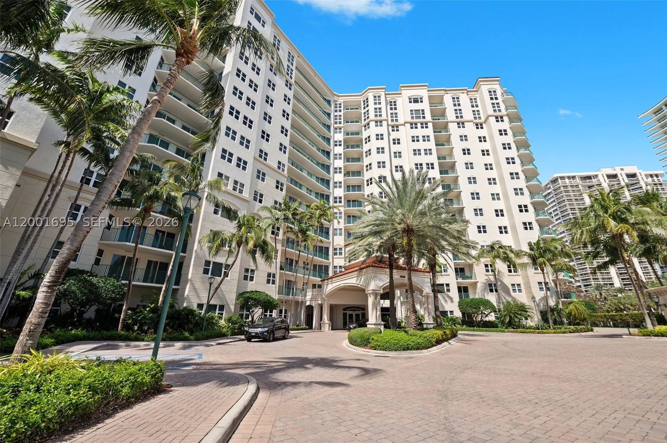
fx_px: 259
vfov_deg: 81.1
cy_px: 222
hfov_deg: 104.3
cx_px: 334
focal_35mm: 14
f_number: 8
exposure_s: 1/320
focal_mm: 14
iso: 200
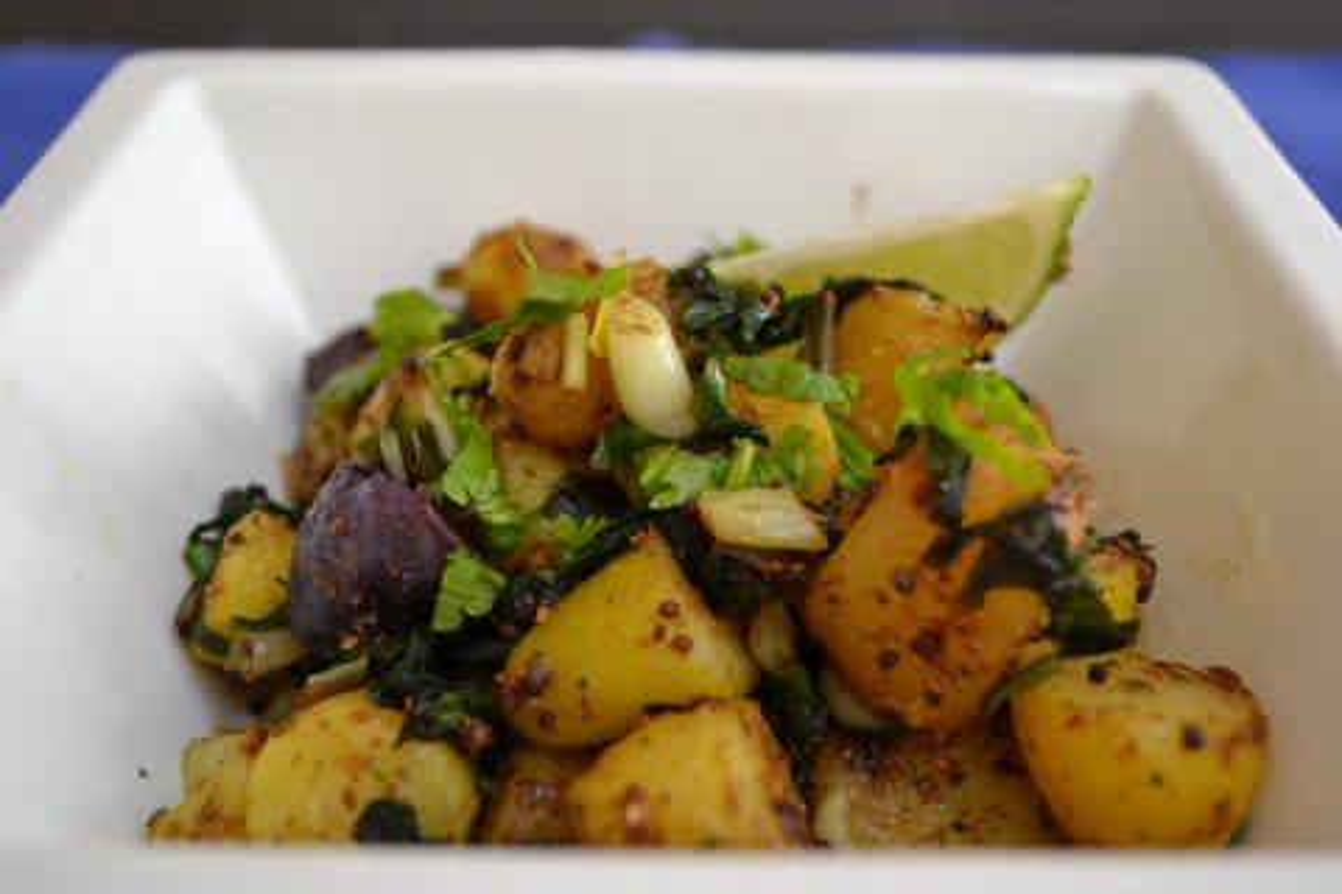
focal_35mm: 42
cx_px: 671
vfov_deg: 31.9
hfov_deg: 46.4
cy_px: 447
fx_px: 1566
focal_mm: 28
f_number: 4.5
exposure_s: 1/50
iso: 800
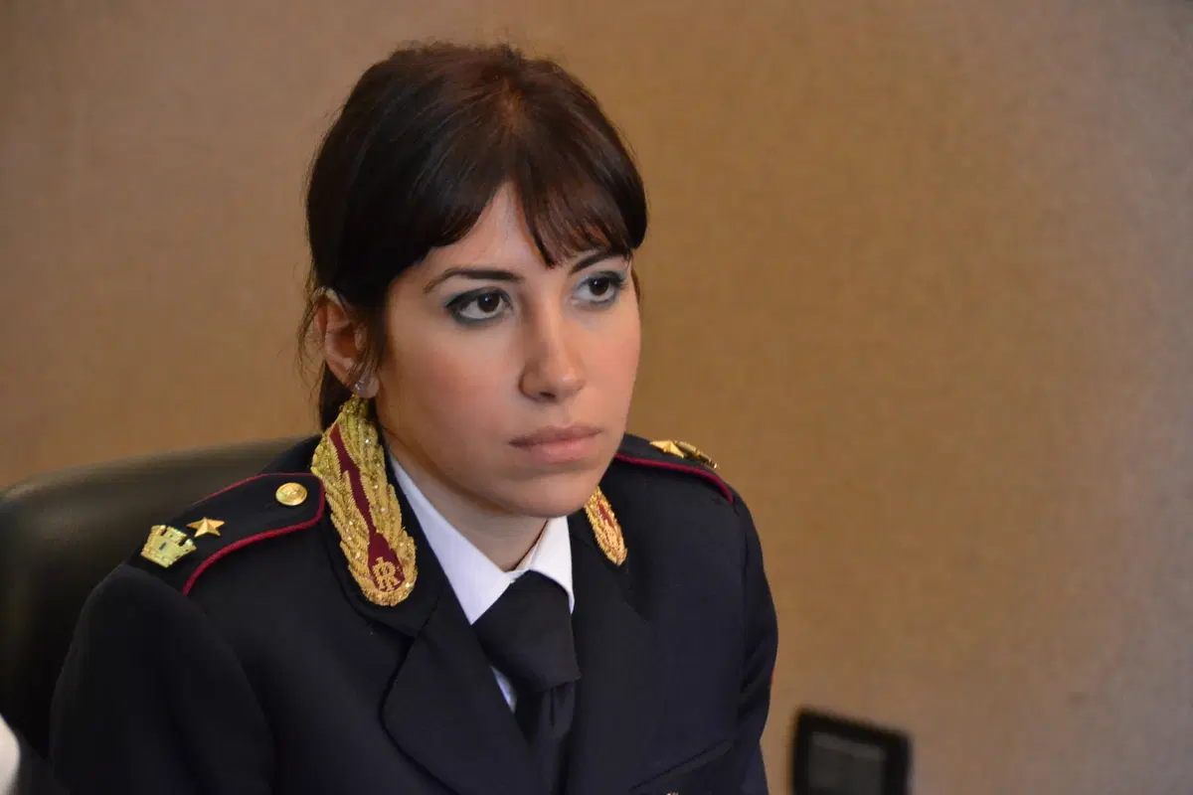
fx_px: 6710
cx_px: 596
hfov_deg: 10.2
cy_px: 398
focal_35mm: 202
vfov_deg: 6.8
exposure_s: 1/15
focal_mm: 135
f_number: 5.6
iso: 3200
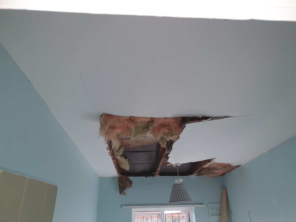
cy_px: 111
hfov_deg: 67.3
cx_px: 148
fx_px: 222
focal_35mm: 26
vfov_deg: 53.1
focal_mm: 4.32
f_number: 2.4
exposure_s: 1/50
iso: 50
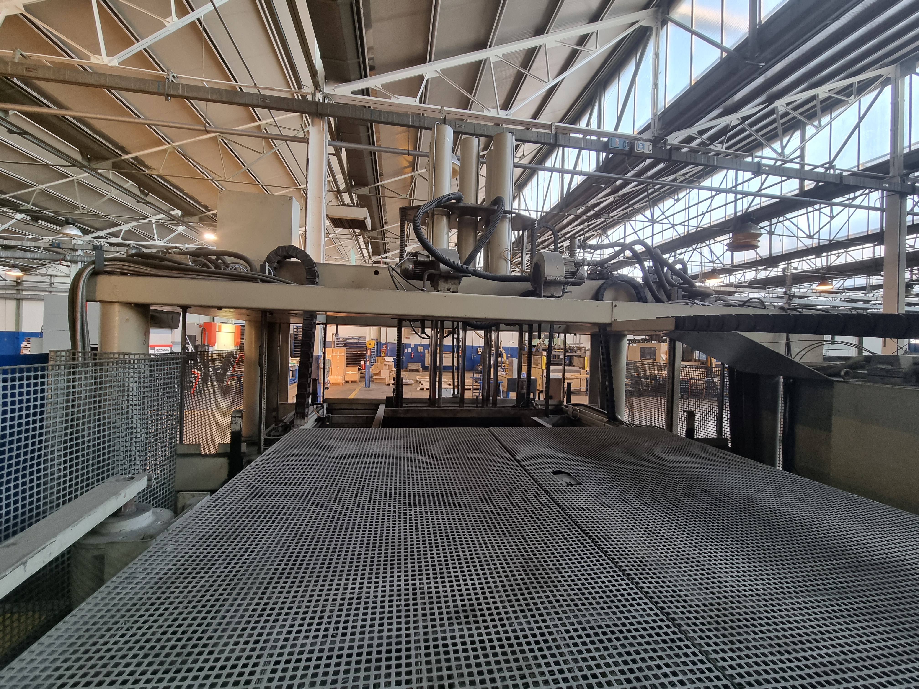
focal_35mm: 13
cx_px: 460
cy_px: 344
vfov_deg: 89.9
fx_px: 345
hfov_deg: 106.2
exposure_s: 1/50
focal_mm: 2.2
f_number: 2.2
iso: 320
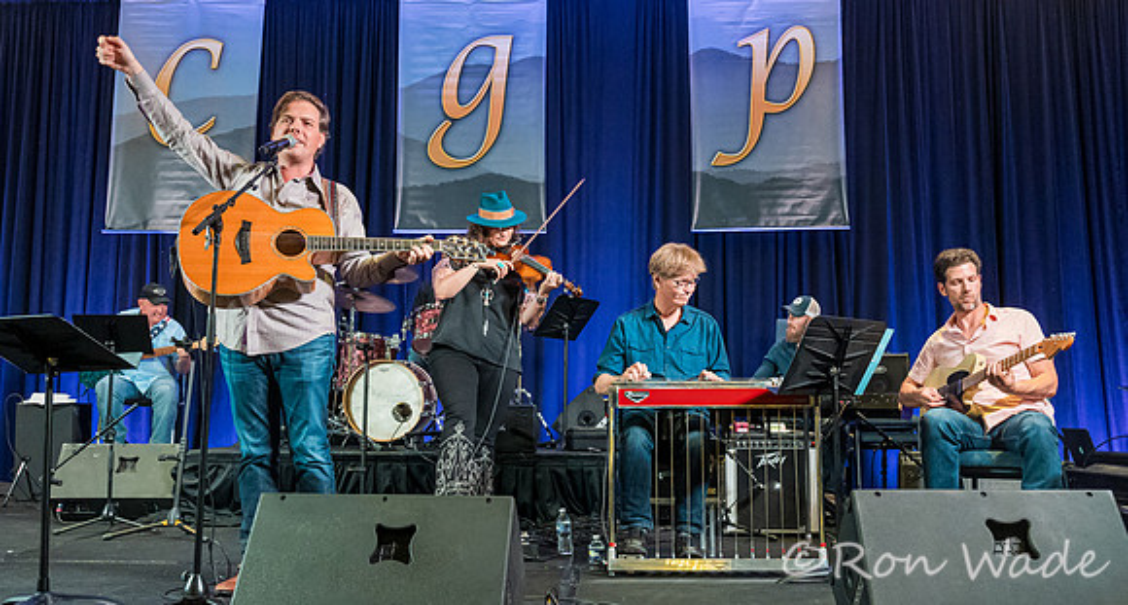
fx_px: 1019
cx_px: 590
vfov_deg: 33.1
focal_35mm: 34
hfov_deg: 57.9
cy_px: 317
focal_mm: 24
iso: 6400
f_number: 5
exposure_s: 1/200
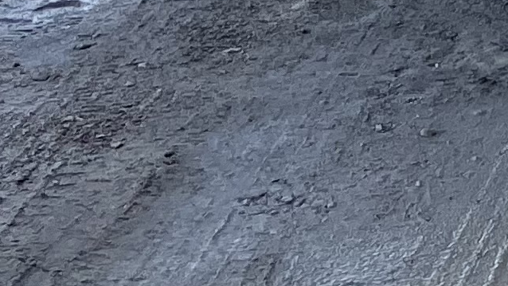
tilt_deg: -6.2
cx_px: 1361
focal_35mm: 179
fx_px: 2411
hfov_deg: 10.0
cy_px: -719
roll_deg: +0.4
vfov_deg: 6.0
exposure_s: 1/409
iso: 32
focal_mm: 4.2
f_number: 1.6
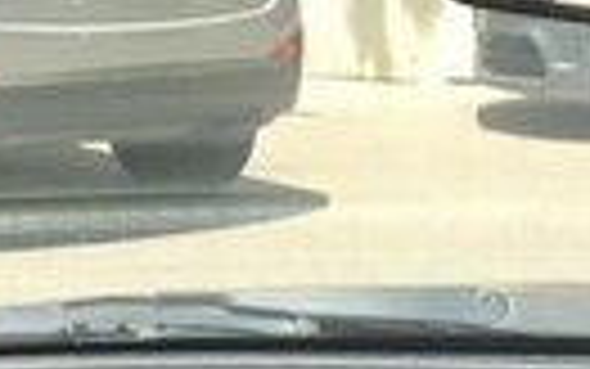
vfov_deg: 8.2
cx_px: 716
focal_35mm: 149
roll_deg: -0.8
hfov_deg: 13.6
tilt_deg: -21.3
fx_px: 2397
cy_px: 821
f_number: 1.8
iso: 20
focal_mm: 3.99
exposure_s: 1/488
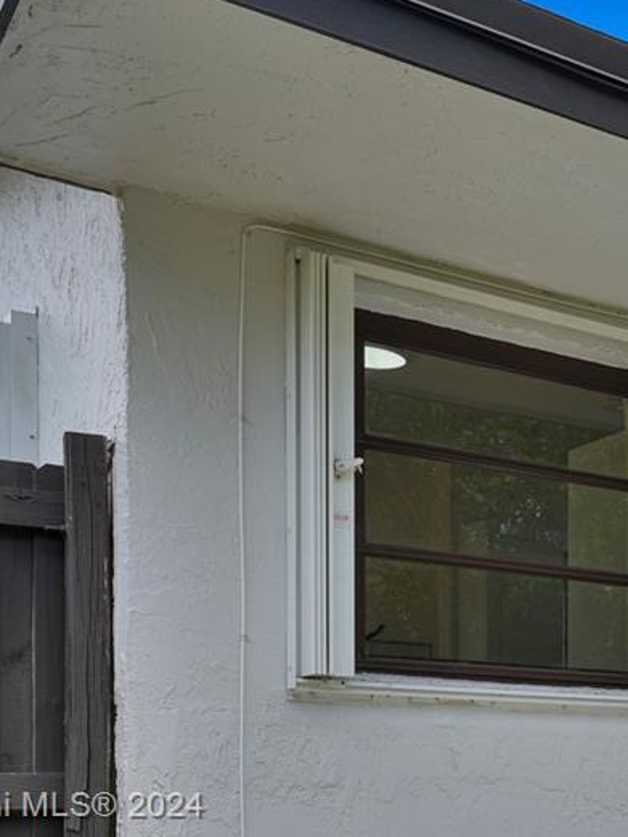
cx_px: 975
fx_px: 1427
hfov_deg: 20.7
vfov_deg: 30.7
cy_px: 808
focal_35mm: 59
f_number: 7.1
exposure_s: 1/1250
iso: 160
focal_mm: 20
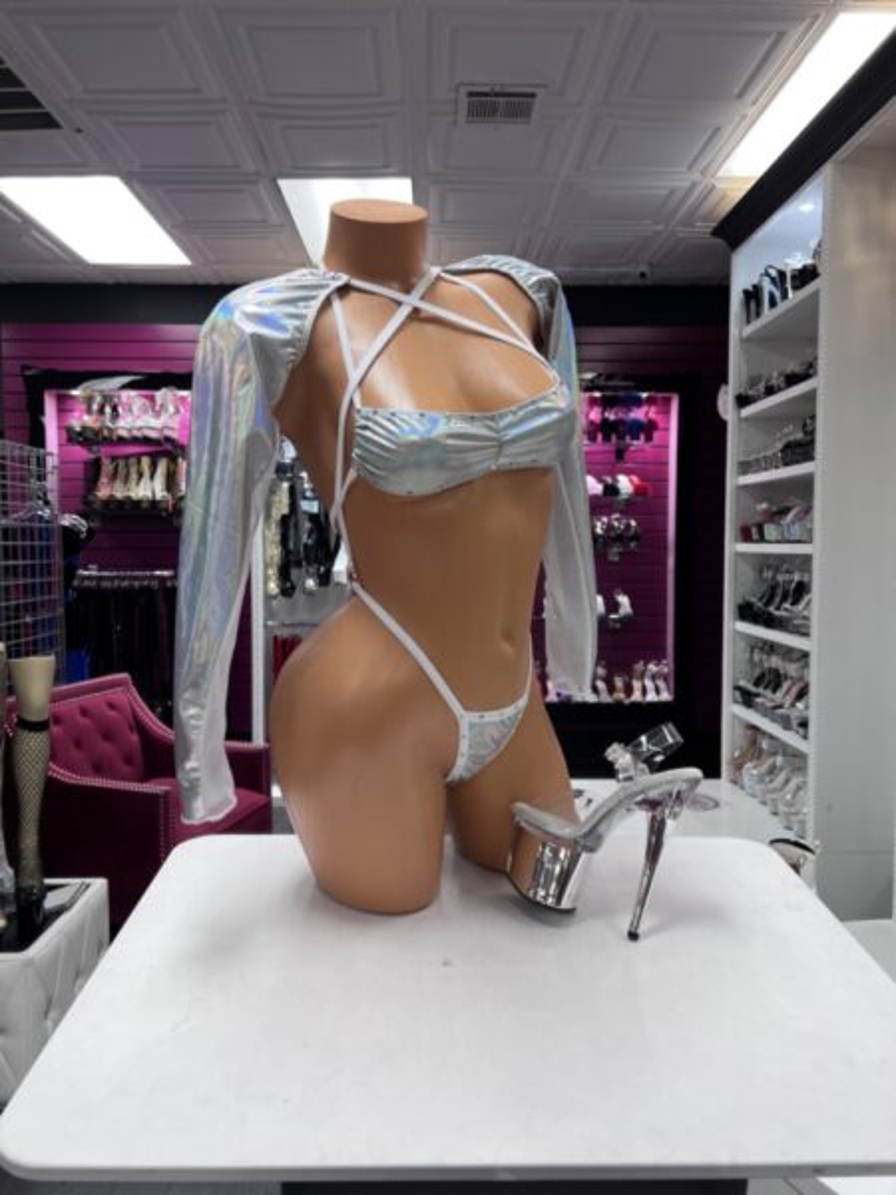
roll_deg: +0.9
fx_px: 897
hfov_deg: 53.1
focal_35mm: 26
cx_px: 448
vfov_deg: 67.3
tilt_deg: -3.4
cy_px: 598
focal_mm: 5.7
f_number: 1.5
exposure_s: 1/60
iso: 64
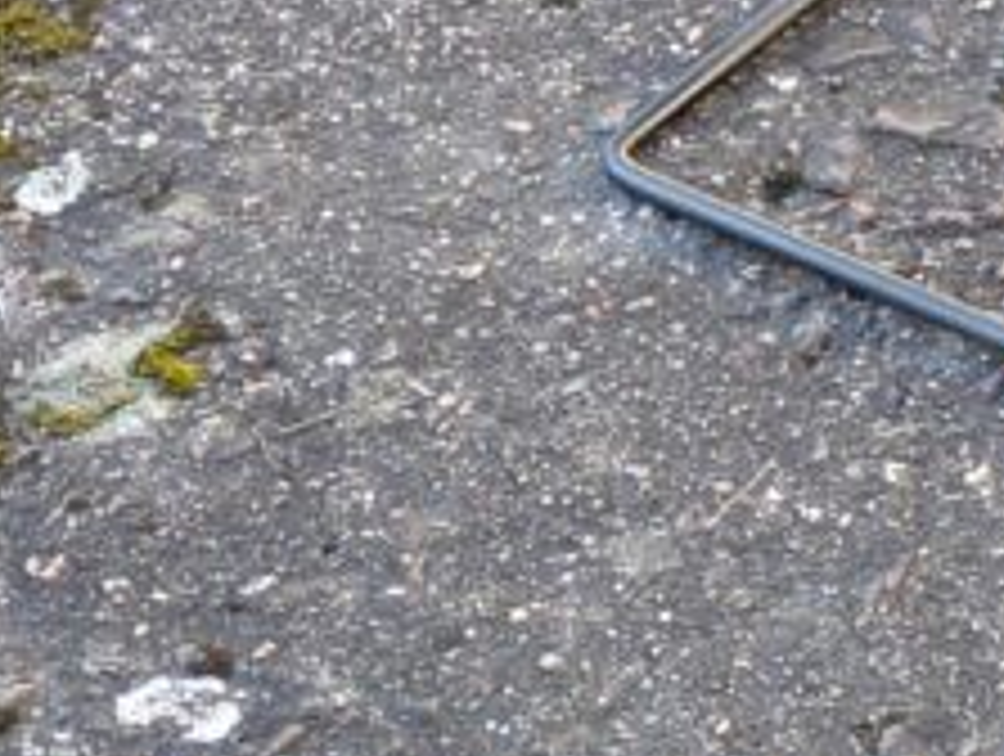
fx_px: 6798
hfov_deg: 7.9
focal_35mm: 234
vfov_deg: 6.4
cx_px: 2224
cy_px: 106
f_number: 1.89
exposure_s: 1/100
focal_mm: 5.43
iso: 54
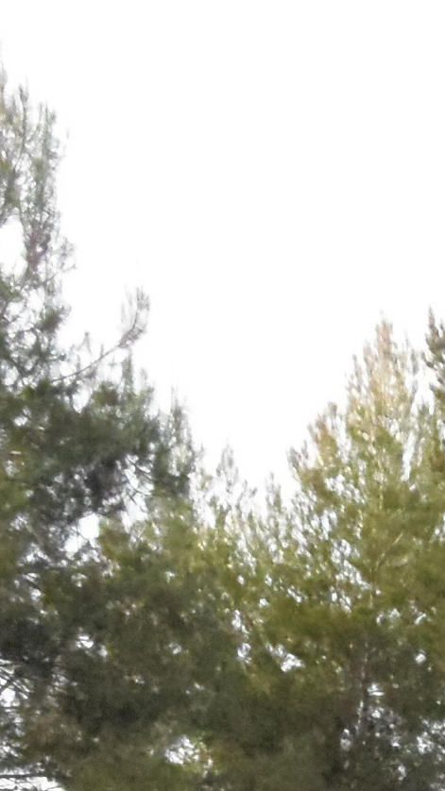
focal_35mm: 104
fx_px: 2183
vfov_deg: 19.9
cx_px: 504
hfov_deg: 11.5
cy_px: 815
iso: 800
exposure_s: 1/1250
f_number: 5.8
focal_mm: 5.5
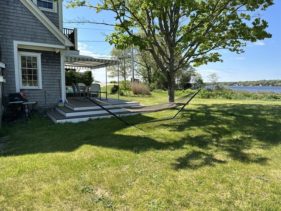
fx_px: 195
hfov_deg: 71.6
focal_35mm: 24
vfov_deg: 56.8
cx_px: 140
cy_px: 106
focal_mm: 6.86
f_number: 1.78
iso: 80
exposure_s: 1/2353
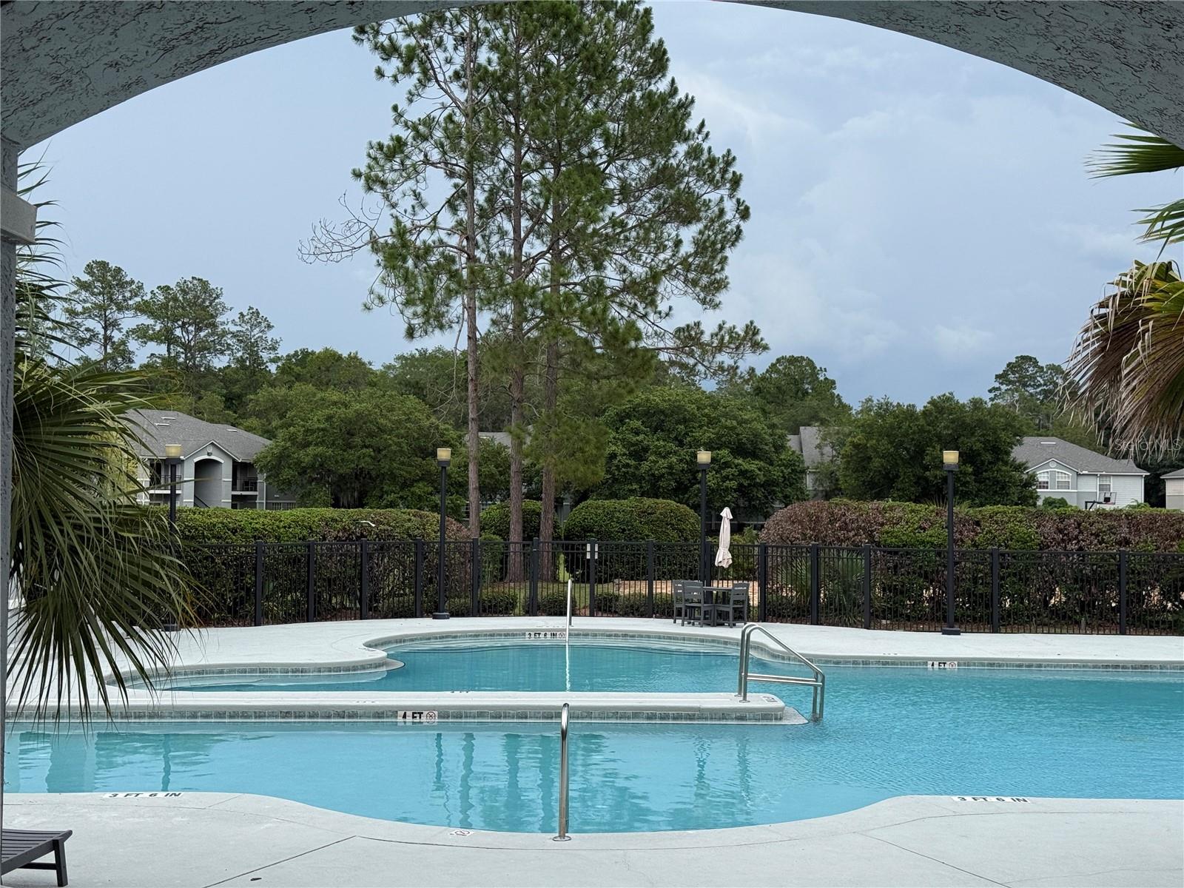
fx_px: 1642
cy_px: 444
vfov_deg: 30.3
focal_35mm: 48
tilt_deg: +2.1
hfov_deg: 39.7
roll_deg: -0.8
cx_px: 592
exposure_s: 1/2088
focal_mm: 6.76
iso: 64
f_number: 1.78
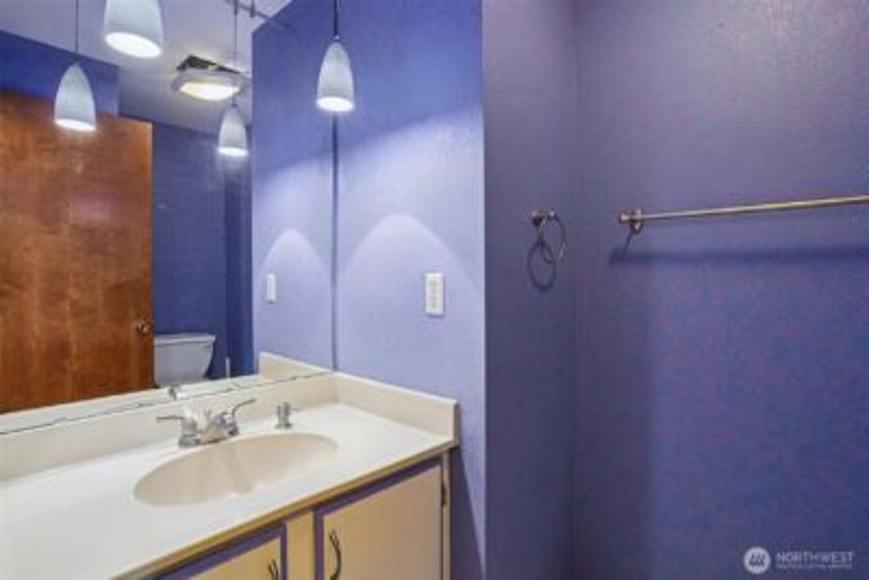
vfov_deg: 70.5
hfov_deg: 93.3
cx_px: 434
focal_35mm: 17
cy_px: 290
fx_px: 410
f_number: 8
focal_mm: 17
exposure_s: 1/3.33
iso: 400
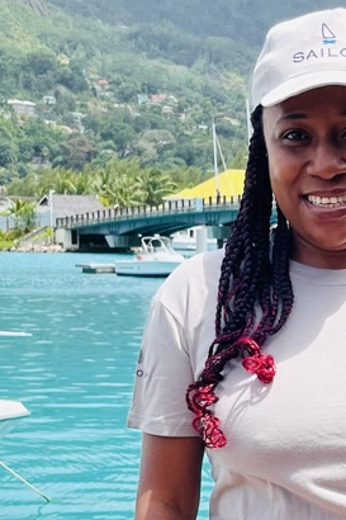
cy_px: 487
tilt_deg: -10.1
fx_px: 1371
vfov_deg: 20.9
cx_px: 309
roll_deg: -0.3
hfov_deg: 14.3
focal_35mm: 95
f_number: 1.6
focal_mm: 5.1
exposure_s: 1/3745
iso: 50
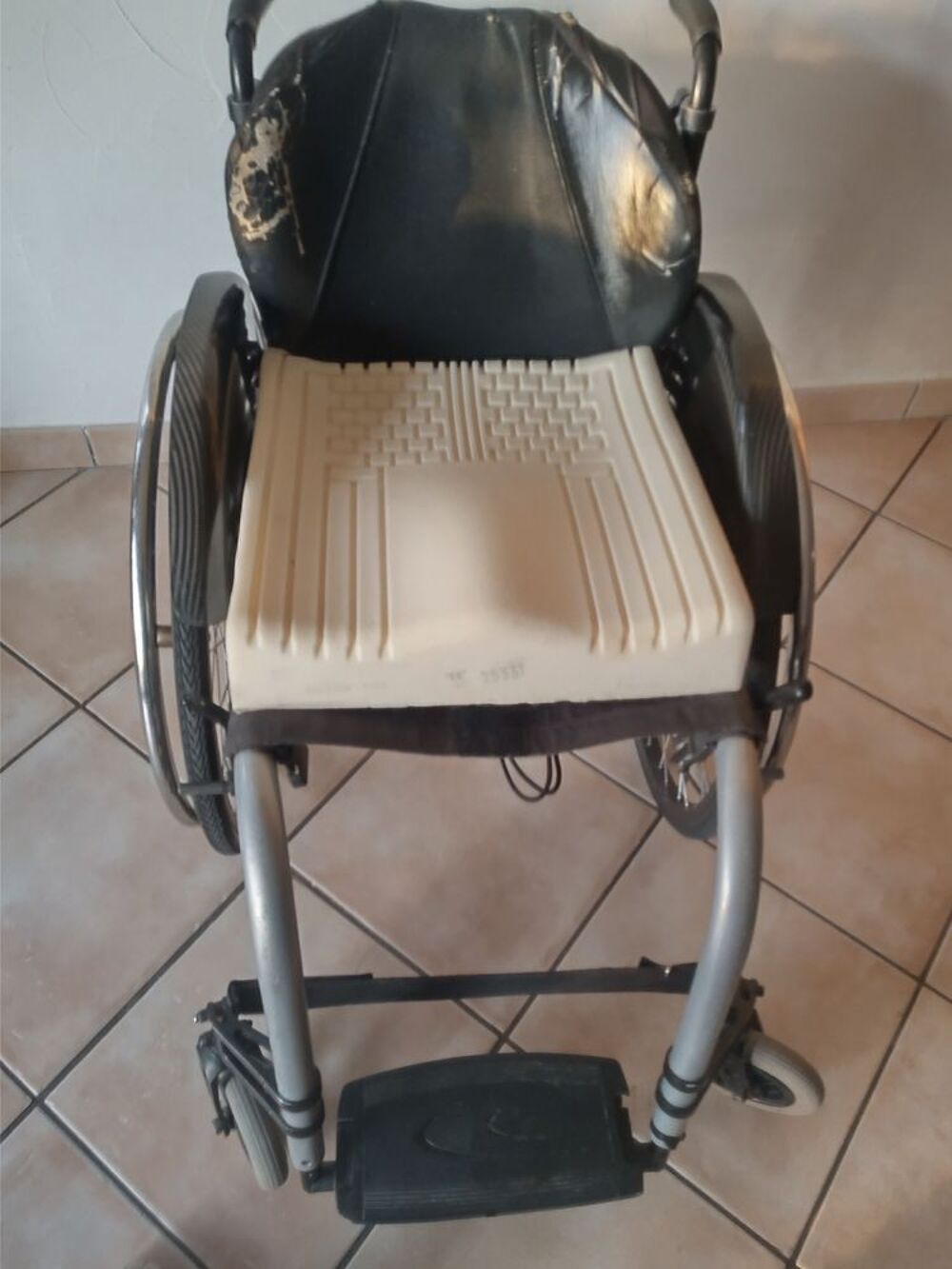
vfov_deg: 81.7
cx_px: 476
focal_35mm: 20
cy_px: 634
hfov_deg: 66.0
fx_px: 733
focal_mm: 3.52
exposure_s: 1/25
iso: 467
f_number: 2
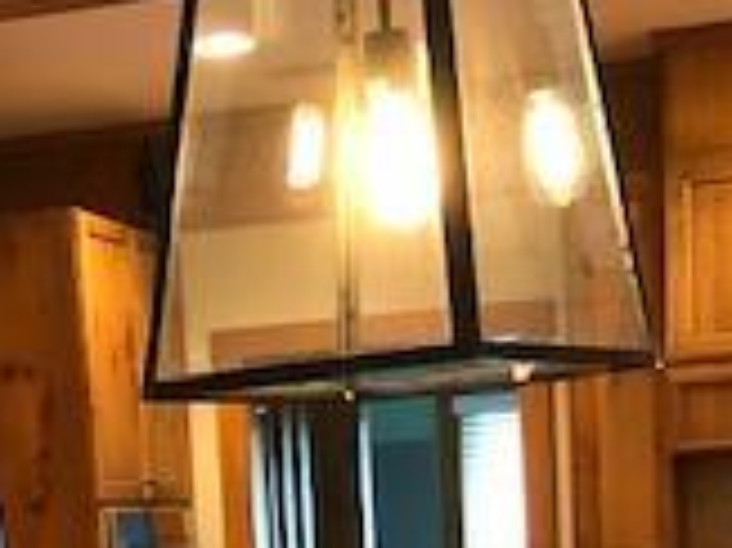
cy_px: 925
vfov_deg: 12.5
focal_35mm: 110
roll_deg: +3.2
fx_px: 2324
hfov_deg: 17.7
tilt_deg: -8.7
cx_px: 139
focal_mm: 3.99
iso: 100
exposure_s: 1/9
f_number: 1.8
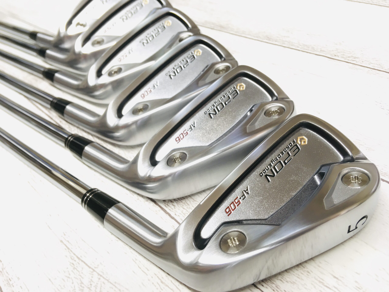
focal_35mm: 29
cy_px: 146
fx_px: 326
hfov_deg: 61.7
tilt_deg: -41.5
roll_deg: +17.3
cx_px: 194
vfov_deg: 48.2
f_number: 2.2
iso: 50
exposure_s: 1/30
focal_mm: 4.15
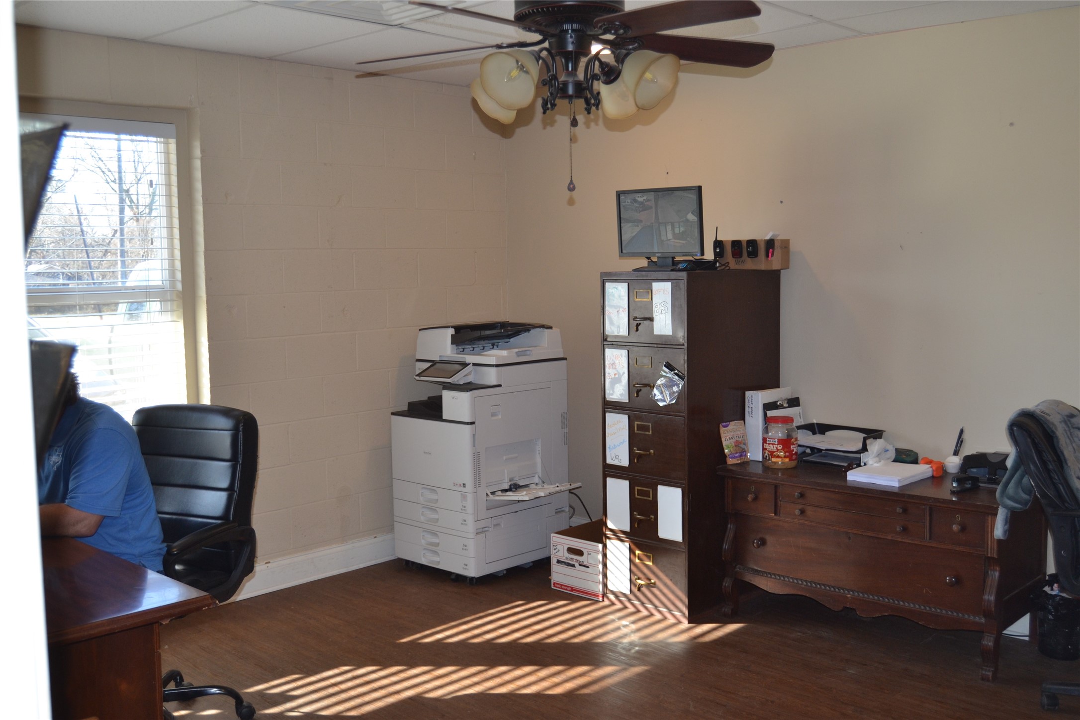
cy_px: 360
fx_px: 1080
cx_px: 540
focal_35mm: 36
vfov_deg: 36.9
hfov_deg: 53.1
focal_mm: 24
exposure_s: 1/125
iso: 320
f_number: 4
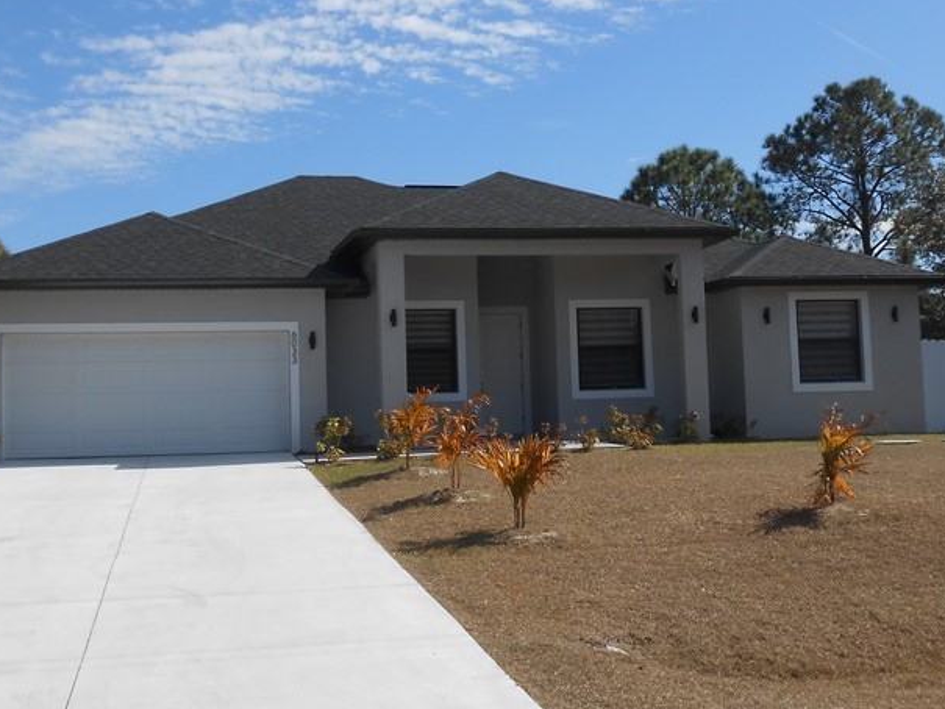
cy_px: 309
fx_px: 1201
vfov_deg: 32.8
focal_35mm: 44
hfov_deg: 42.9
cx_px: 430
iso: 80
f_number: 3.5
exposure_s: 1/1250
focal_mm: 4.6
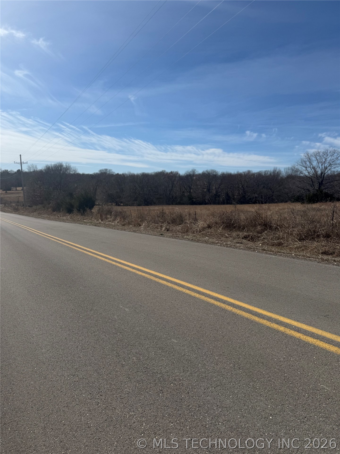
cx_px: 170
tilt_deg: -9.4
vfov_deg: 71.6
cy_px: 227
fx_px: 314
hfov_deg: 56.8
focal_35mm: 24
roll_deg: -1.8
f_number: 1.78
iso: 80
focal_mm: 6.76
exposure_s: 1/10309
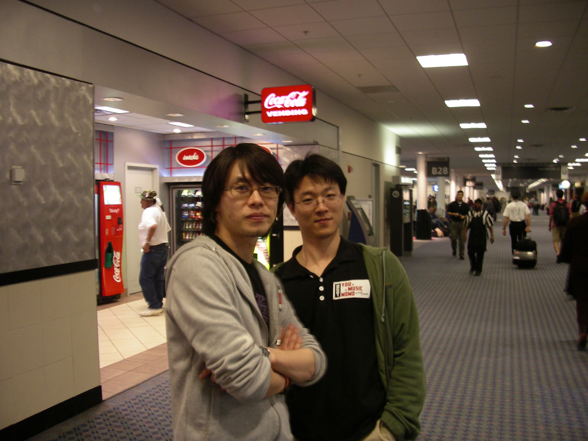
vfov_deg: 40.7
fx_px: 595
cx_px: 294
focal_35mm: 35
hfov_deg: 52.6
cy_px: 220
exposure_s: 1/10
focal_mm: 5.8
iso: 160
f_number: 2.6
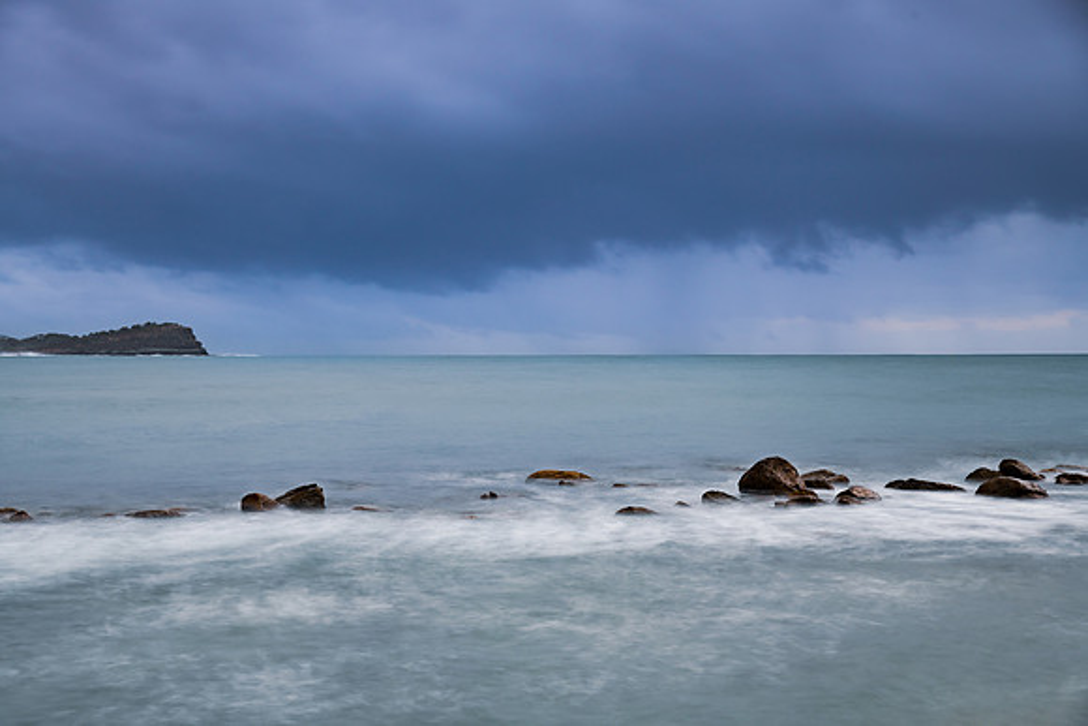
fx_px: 2011
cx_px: 544
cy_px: 363
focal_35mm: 67
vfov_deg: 20.5
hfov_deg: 30.3
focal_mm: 66
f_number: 9
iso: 100
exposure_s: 8
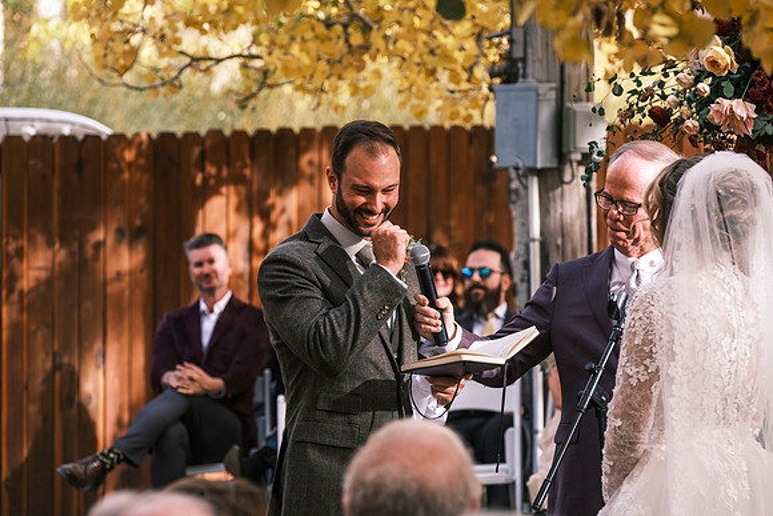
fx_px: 3415
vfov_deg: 8.6
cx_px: 386
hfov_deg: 12.9
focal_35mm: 159
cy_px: 258
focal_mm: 106
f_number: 4
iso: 400
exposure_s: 1/500
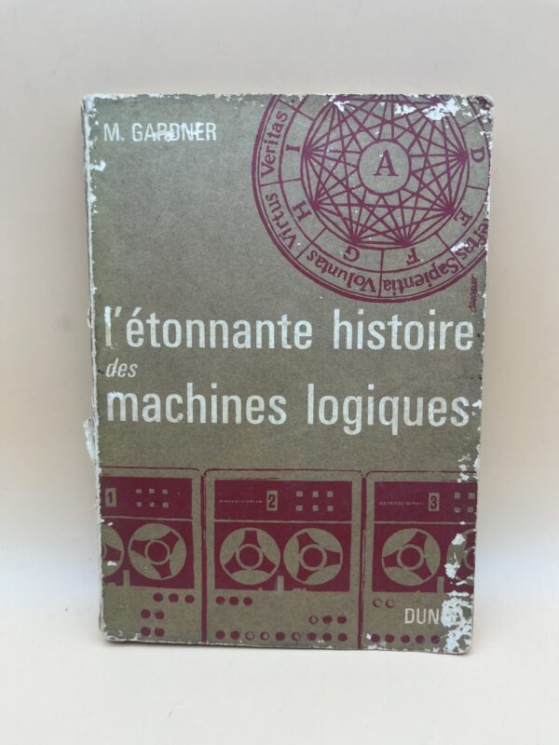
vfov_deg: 67.3
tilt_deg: -17.9
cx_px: 280
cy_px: 372
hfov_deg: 53.1
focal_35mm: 26
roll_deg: +1.6
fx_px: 560
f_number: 1.6
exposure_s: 1/144
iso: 32
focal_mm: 5.1
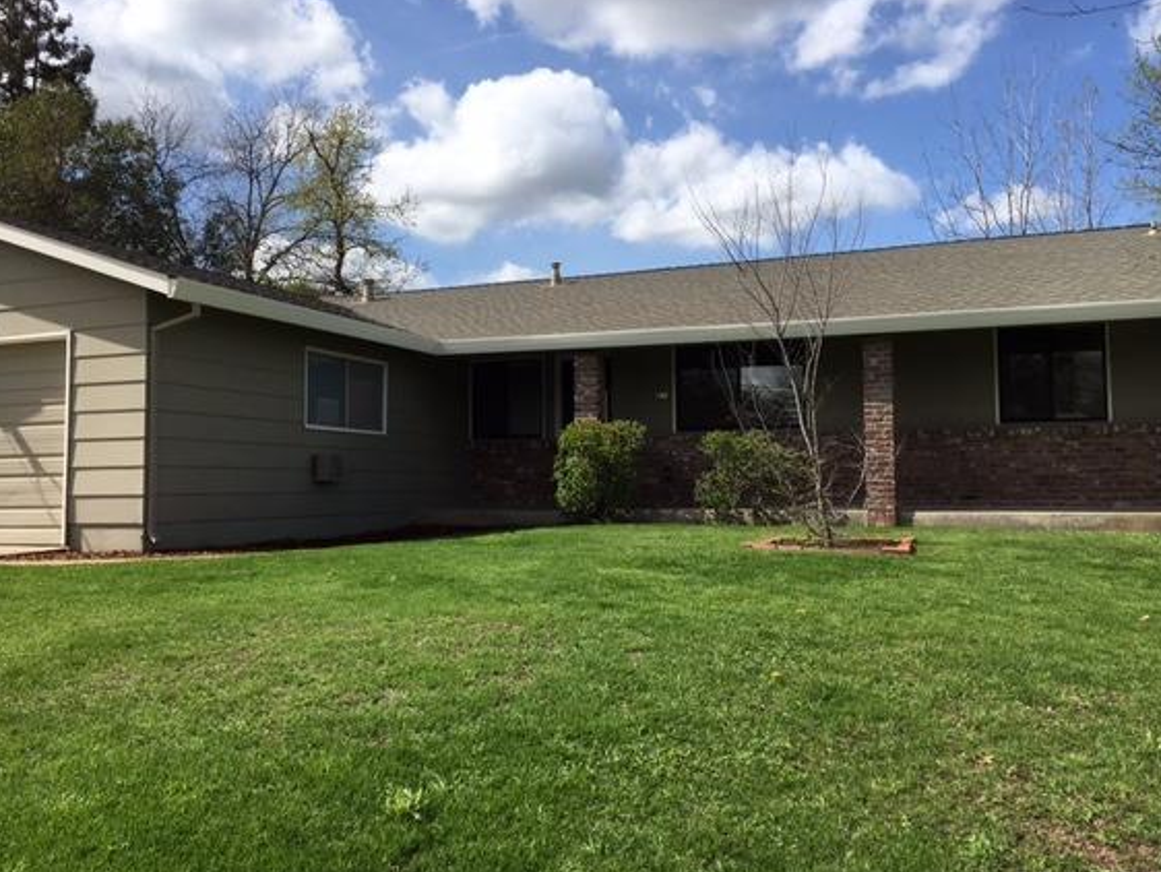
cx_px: 554
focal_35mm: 33
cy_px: 417
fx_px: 1107
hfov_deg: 55.3
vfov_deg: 43.0
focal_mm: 4.15
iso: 25
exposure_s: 1/1876
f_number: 2.2
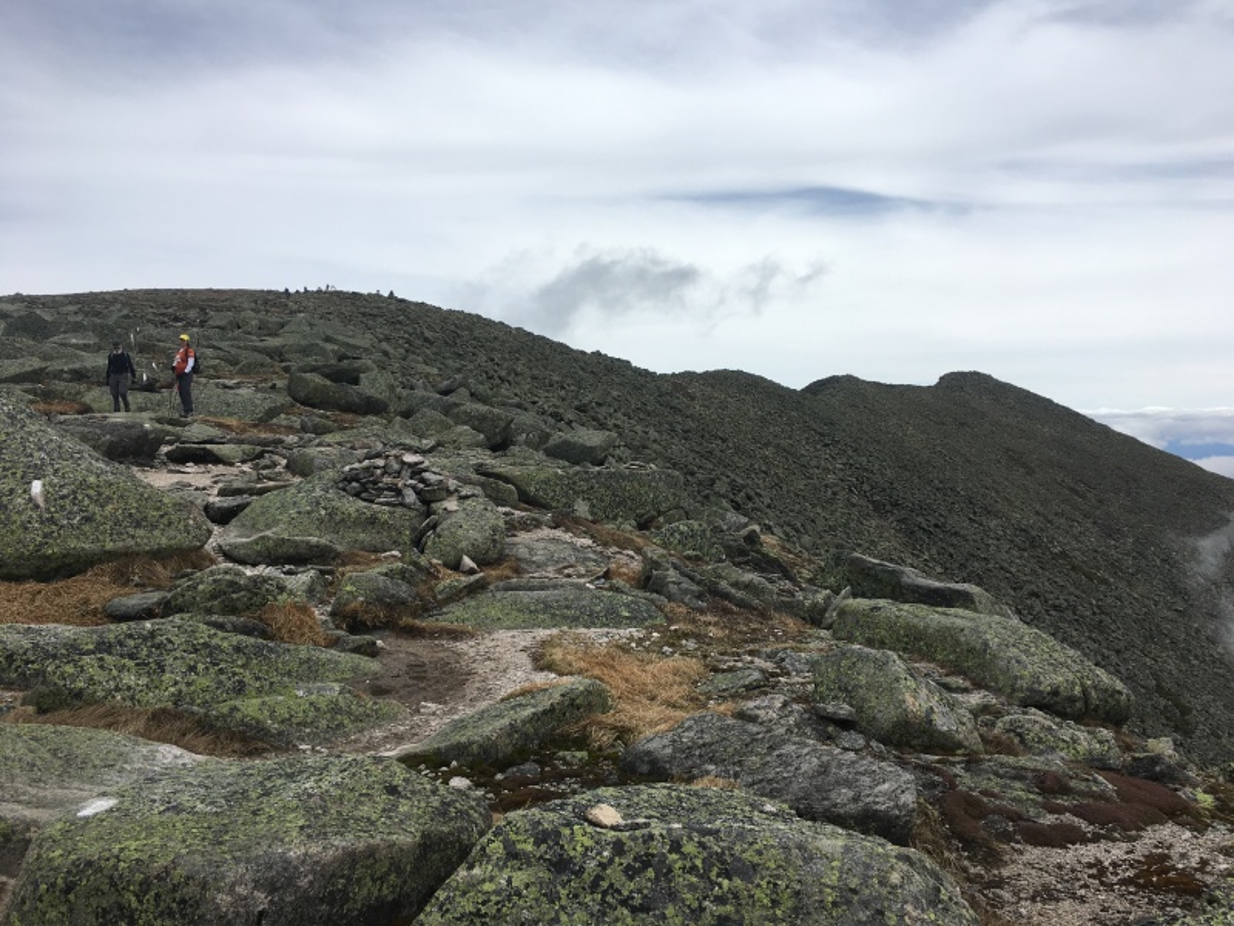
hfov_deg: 61.7
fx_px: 1034
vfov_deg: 48.2
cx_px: 617
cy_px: 463
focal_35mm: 29
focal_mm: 4.15
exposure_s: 1/2404
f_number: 2.2
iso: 25
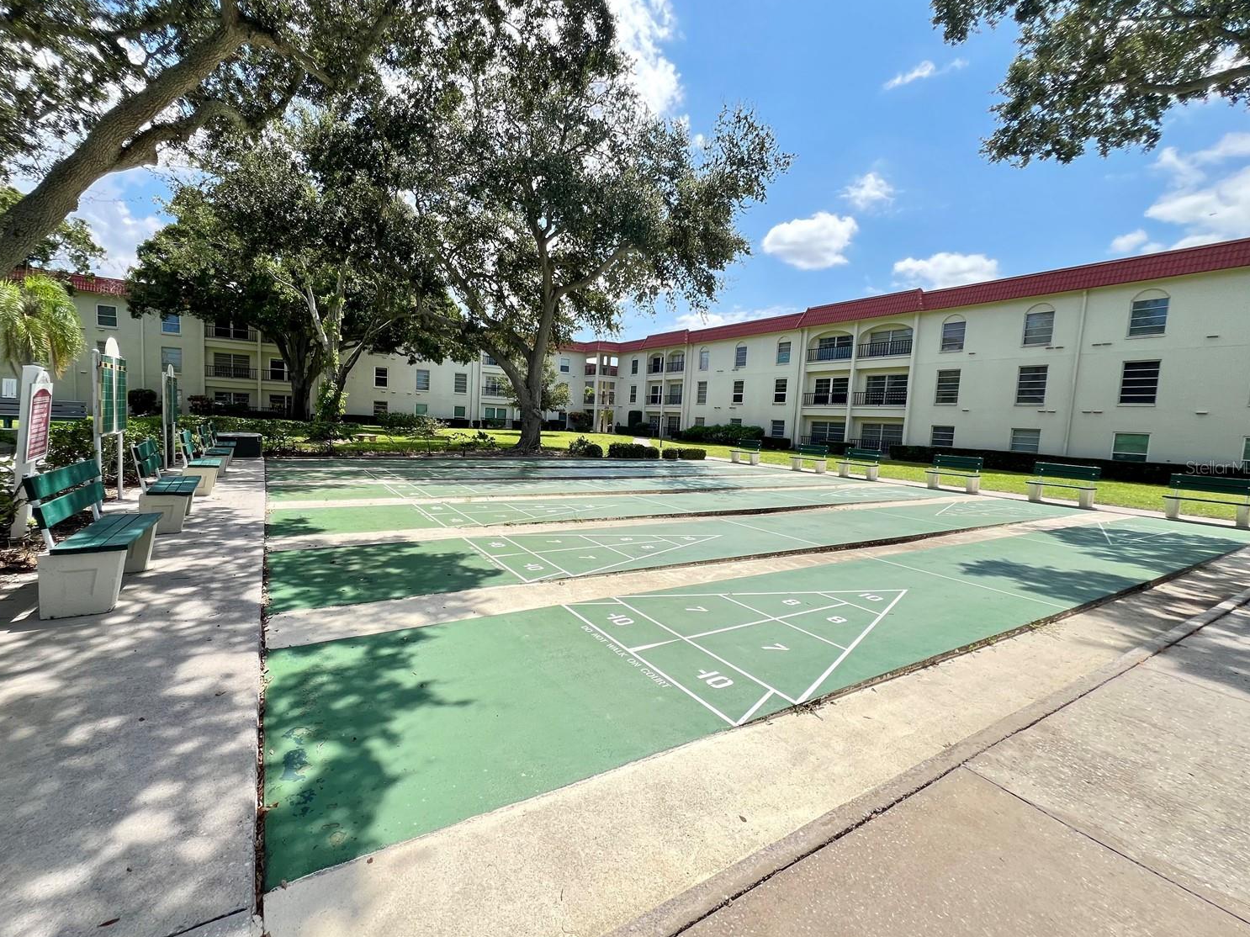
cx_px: 592
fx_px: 505
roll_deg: -2.6
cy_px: 467
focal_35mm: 14
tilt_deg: -6.0
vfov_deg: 85.7
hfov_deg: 102.0
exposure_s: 1/717
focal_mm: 1.57
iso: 32
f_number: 1.8
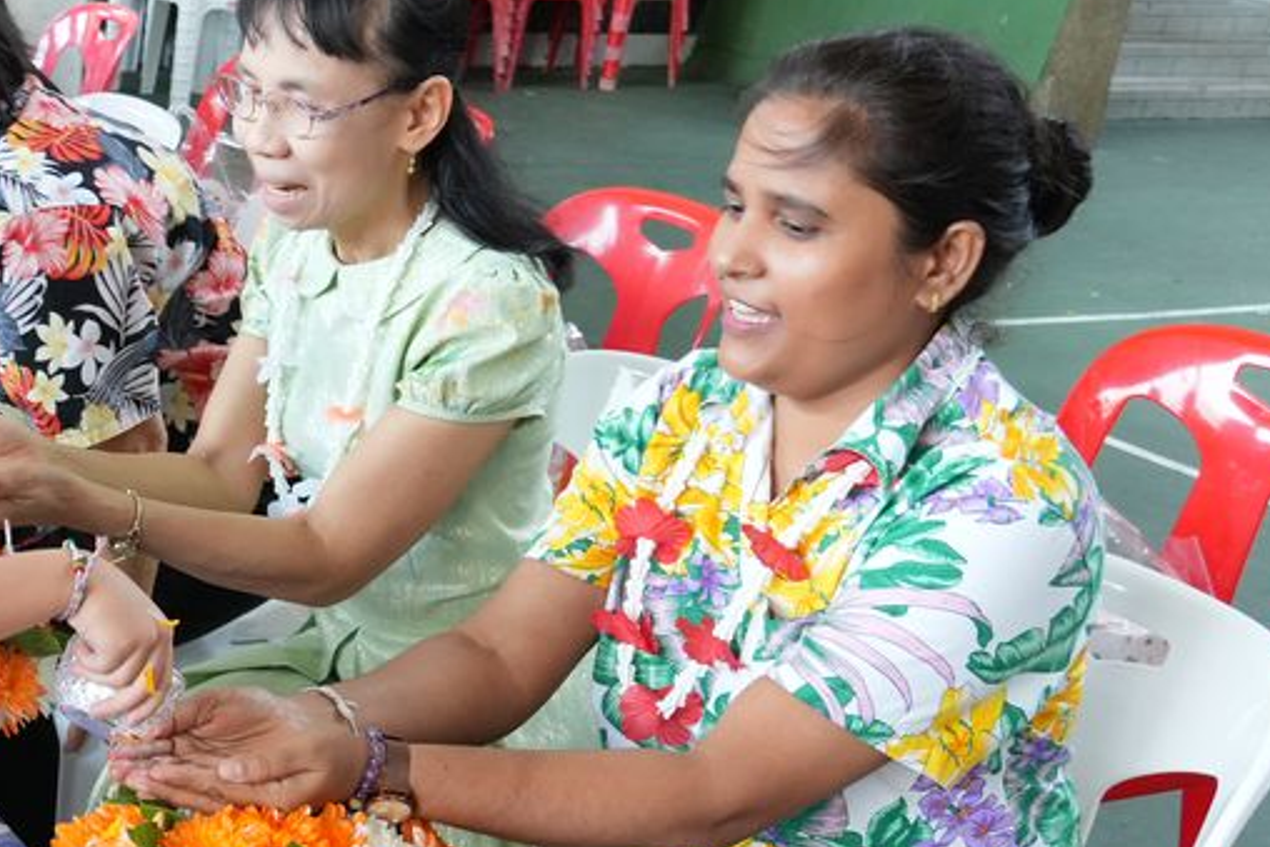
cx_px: 118
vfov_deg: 20.7
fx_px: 2294
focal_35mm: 65
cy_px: 673
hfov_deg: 29.6
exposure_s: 1/125
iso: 1600
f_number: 5.6
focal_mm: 22
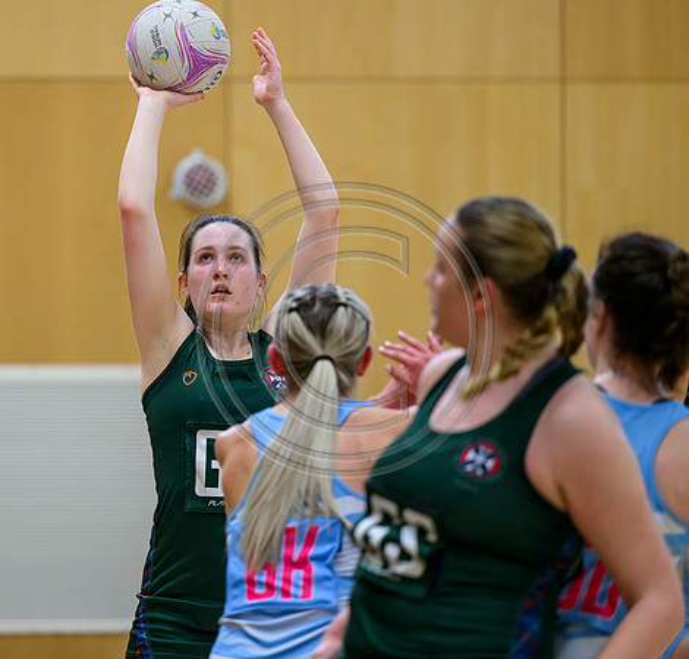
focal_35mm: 249
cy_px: 330
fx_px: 5495
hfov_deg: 7.2
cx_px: 195
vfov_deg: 6.9
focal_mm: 200
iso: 3200
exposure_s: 1/1000
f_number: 3.2
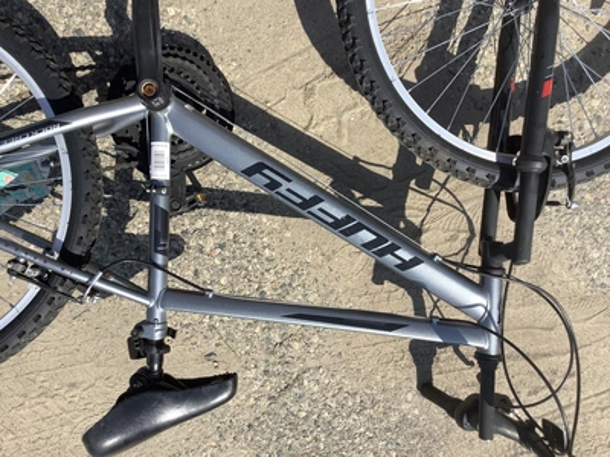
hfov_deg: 58.4
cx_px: 305
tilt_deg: -73.2
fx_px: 546
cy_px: 228
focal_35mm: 31
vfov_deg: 45.4
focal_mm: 3.3
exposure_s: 1/1199
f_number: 2.4
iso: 25
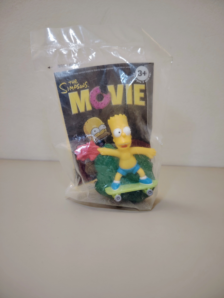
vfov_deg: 71.6
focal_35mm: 24
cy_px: 149
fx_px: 207
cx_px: 112
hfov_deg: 56.8
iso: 1250
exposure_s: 1/50
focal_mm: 5.25
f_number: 1.75
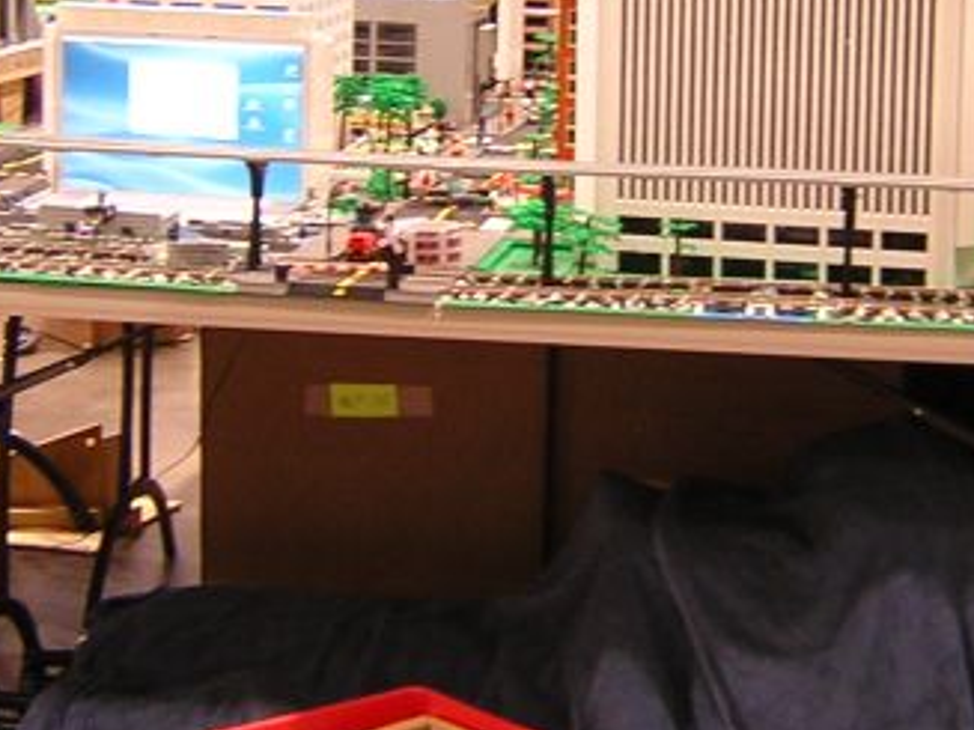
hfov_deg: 22.2
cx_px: 575
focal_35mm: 88
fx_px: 2475
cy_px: 63
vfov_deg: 16.5
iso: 156
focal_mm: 4.7
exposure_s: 1/3.6
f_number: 2.6
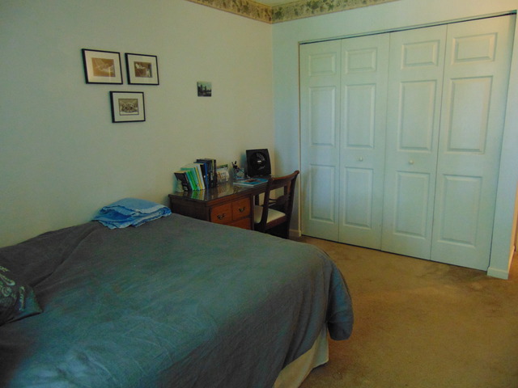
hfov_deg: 69.4
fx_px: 374
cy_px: 194
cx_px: 259
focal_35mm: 25
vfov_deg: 54.9
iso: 400
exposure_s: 1/20
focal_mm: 4.5
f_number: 3
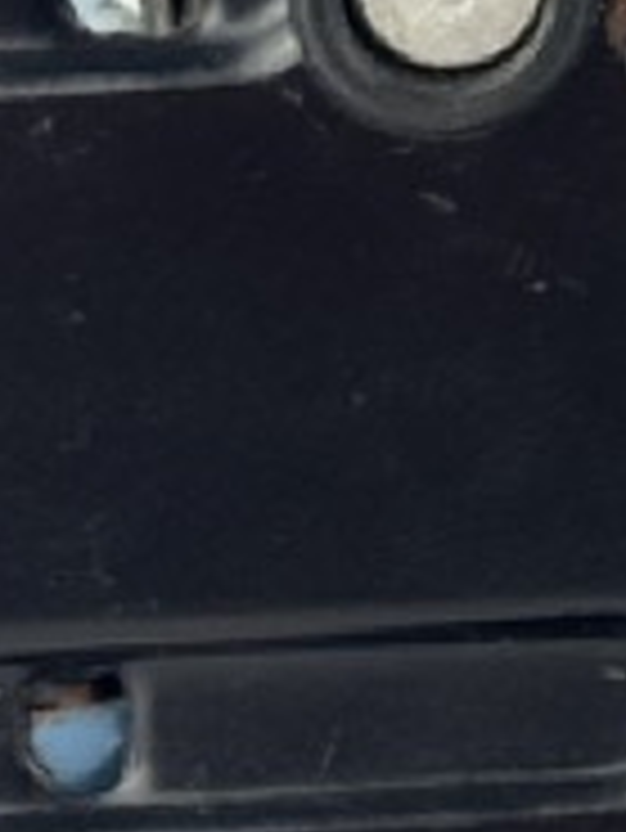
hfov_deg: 4.3
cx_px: 1959
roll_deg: -3.0
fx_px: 7996
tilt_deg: -26.0
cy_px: 238
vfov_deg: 6.0
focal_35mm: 332
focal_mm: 6.76
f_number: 1.78
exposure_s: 1/368
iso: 64
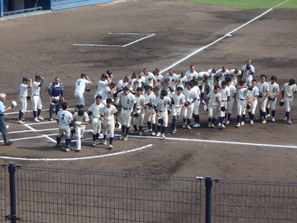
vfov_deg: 13.1
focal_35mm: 113
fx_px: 970
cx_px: 148
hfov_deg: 17.4
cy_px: 112
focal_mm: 20.1
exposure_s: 1/250
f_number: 6
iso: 80
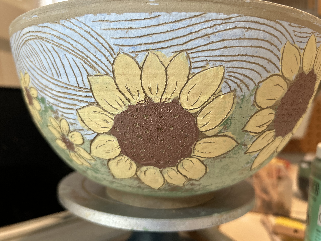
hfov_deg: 65.3
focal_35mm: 27
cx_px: 156
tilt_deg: -2.6
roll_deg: -1.0
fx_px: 250
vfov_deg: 51.3
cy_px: 117
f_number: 1.5
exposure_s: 1/60
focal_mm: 5.7
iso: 64
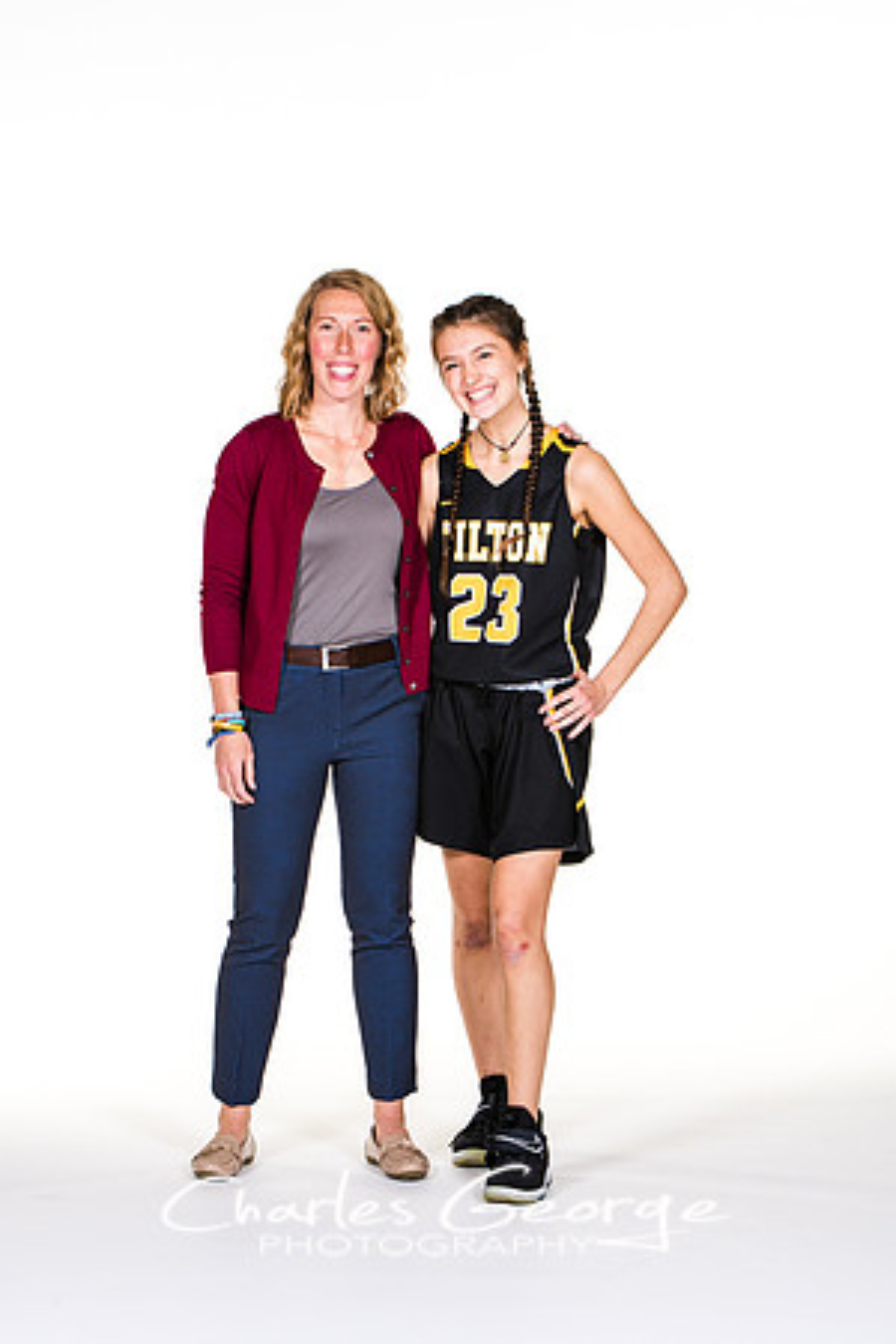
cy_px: 672
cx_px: 448
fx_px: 4592
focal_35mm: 123
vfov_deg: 16.7
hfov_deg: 11.1
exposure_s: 1/160
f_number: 6.3
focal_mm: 82
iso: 200
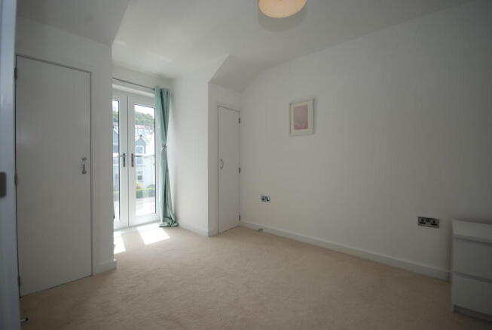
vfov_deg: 77.5
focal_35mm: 15
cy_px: 165
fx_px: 205
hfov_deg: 100.3
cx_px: 246
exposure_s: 1/125
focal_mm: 10
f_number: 5.6
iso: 110
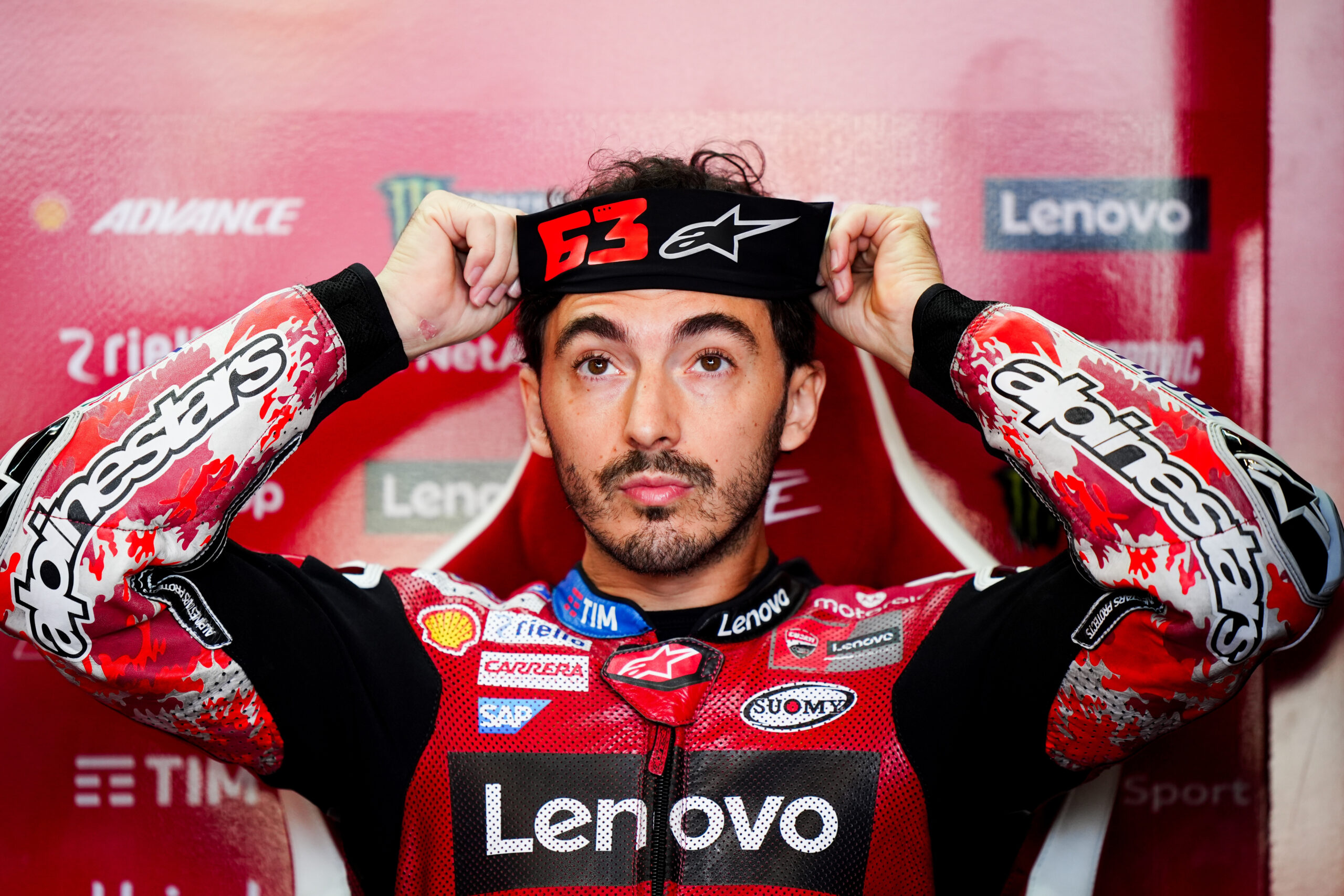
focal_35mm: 400
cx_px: 672
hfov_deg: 5.2
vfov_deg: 3.4
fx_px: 14933
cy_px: 448
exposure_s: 1/500
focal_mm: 400
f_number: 2.8
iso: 1250
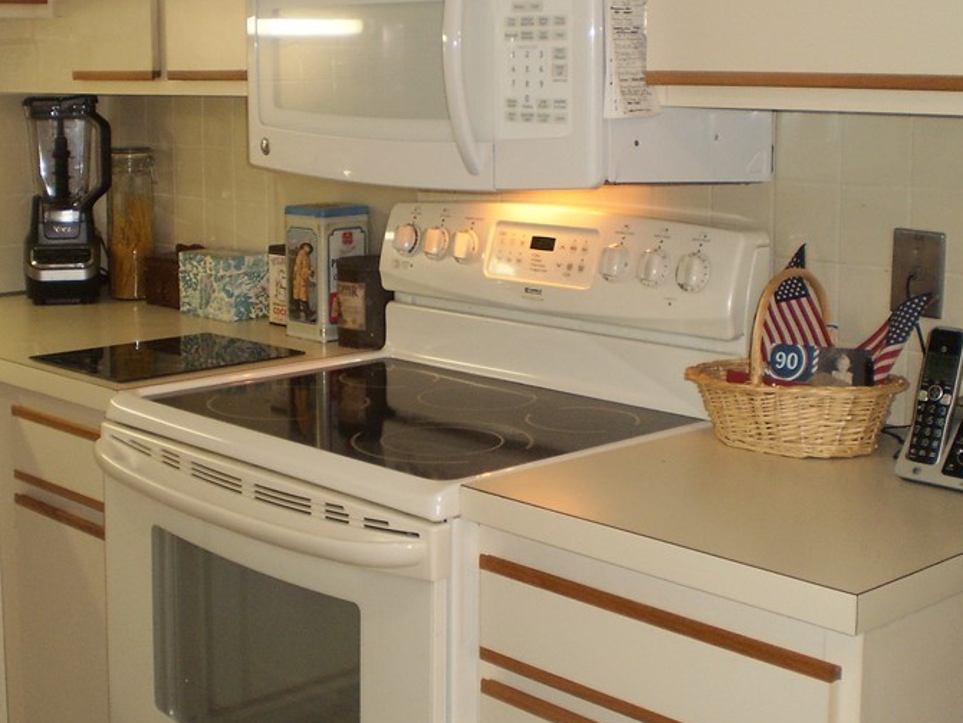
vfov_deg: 26.4
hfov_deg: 34.8
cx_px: 388
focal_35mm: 55
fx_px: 1531
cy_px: 234
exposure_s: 1/30
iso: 125
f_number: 3.1
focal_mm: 6.3
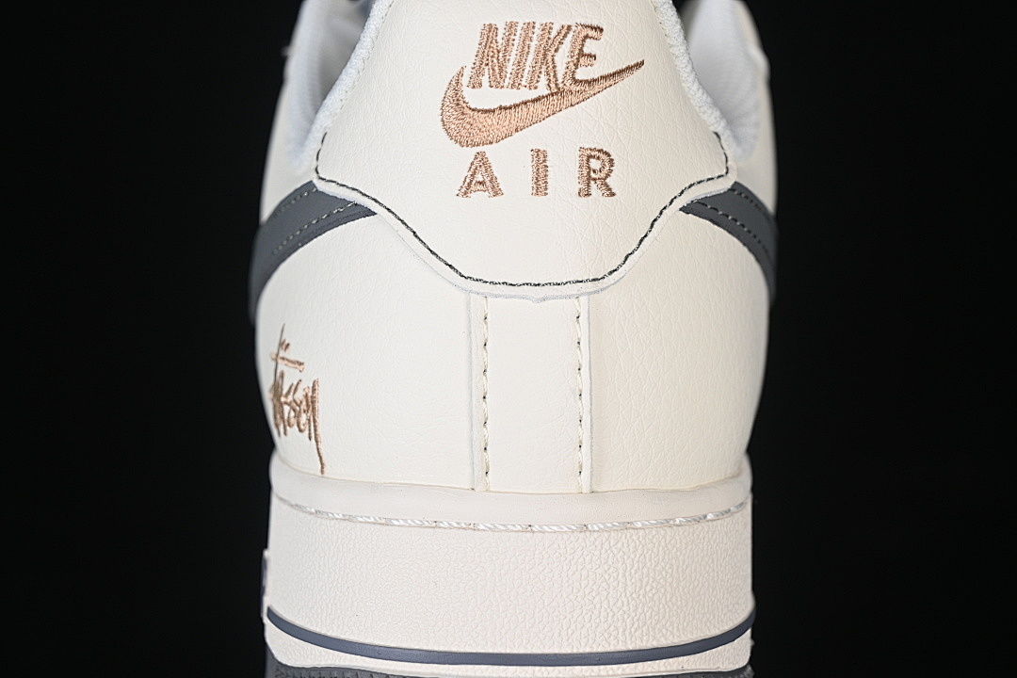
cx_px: 508
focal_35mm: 75
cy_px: 339
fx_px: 2119
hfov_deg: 27.0
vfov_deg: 18.2
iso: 160
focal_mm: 50
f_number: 7.1
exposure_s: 1/60
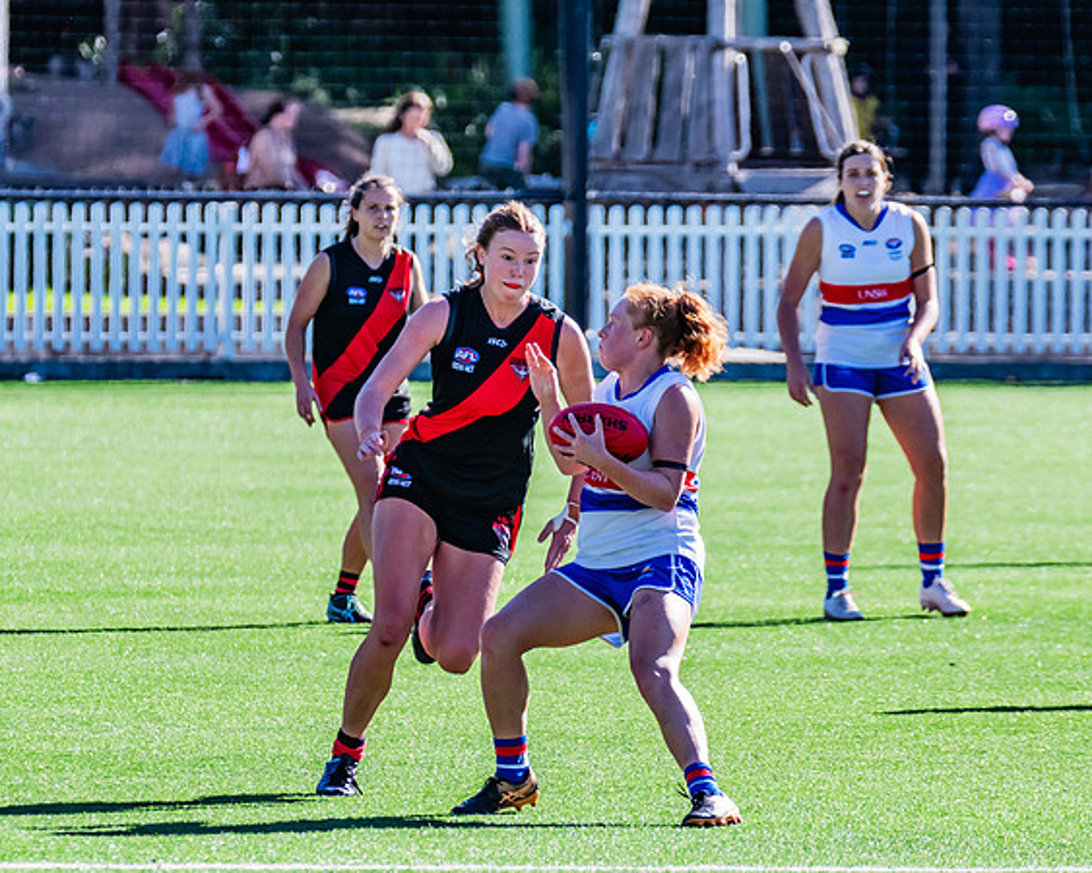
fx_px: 18405
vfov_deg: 2.7
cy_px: 536
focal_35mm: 570
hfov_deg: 3.4
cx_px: 430
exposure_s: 1/1250
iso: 800
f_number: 9
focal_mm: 380
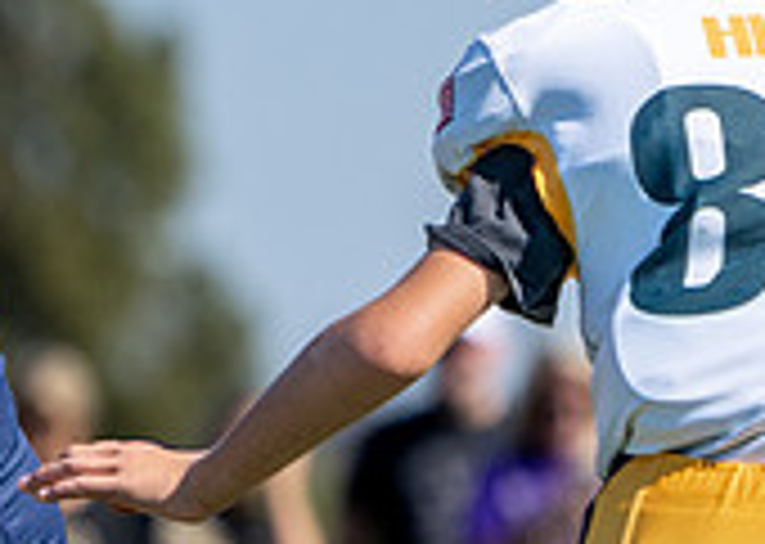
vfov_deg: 1.0
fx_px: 29860
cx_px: -679
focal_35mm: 1376
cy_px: 408
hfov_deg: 1.5
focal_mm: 318
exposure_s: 1/1600
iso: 200
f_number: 5.6
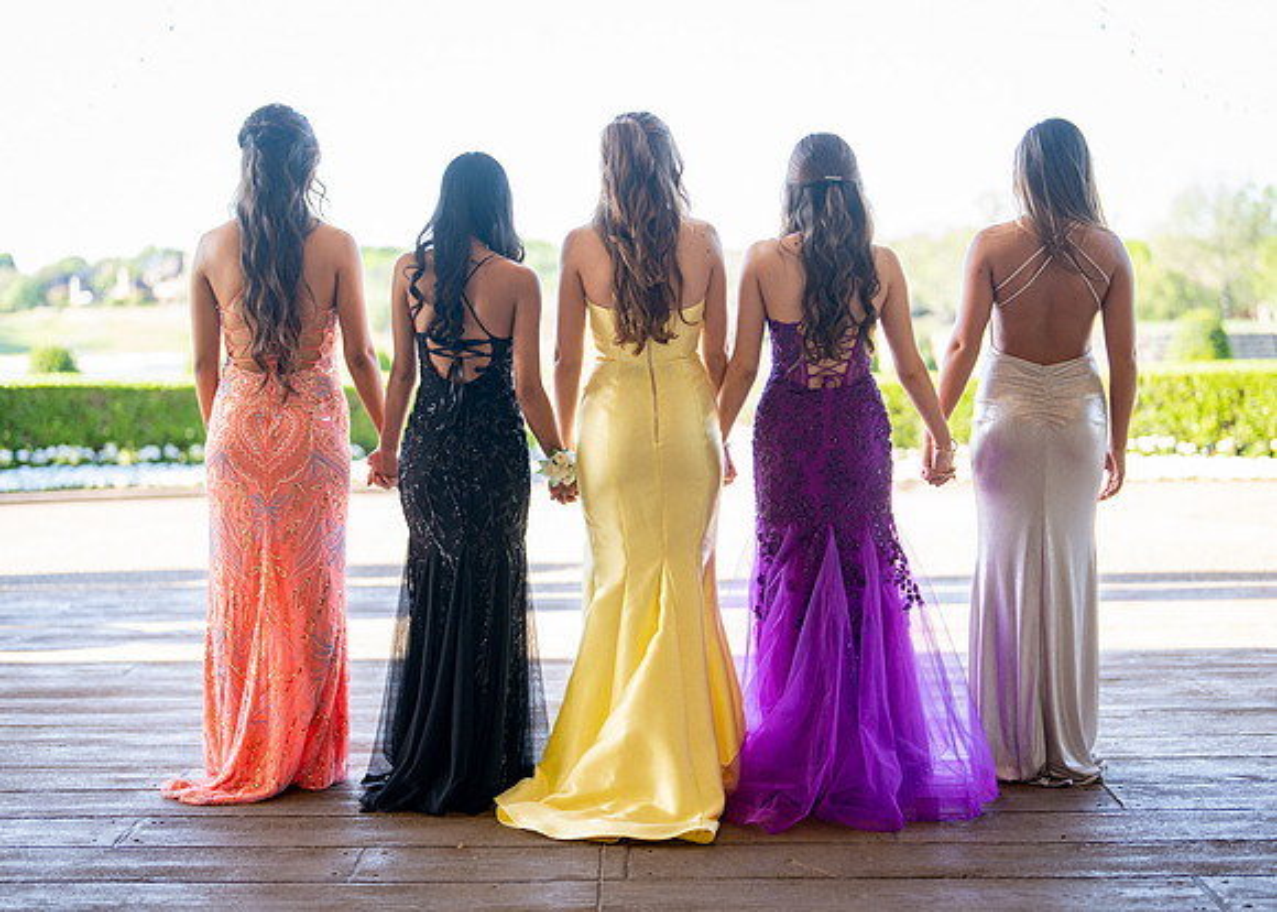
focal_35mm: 54
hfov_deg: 36.1
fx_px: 1960
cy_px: 458
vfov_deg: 26.2
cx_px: 650
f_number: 1.3
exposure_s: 1/640
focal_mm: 50
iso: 160
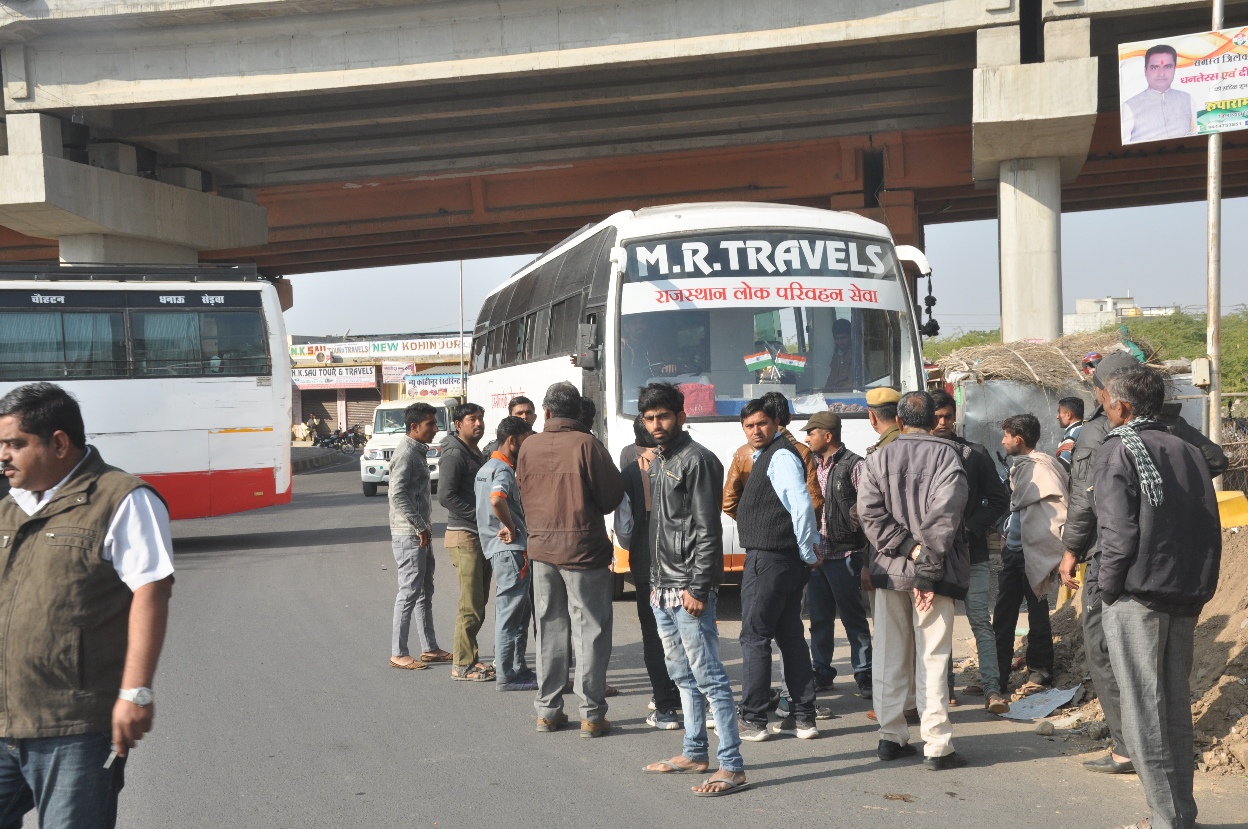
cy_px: 414
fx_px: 1662
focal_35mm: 48
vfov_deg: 28.0
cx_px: 624
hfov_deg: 41.2
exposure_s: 1/125
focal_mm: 32
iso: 200
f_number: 11
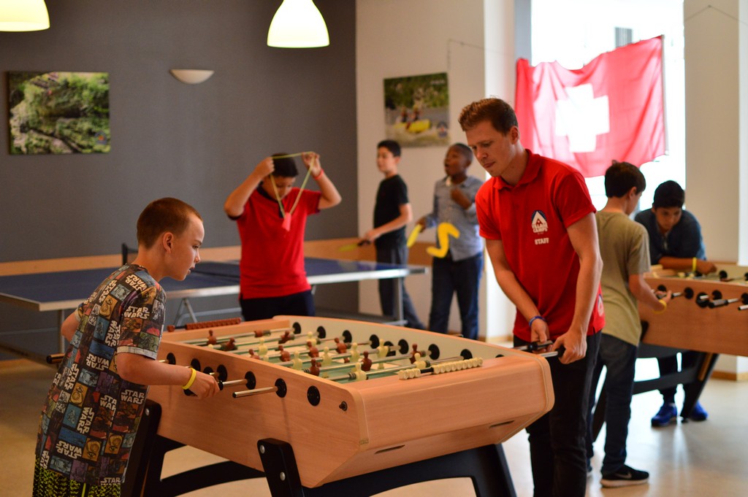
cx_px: 374
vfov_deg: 25.7
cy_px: 248
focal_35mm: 52
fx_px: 1090
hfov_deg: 37.9
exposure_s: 1/320
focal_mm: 35
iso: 800
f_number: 1.8
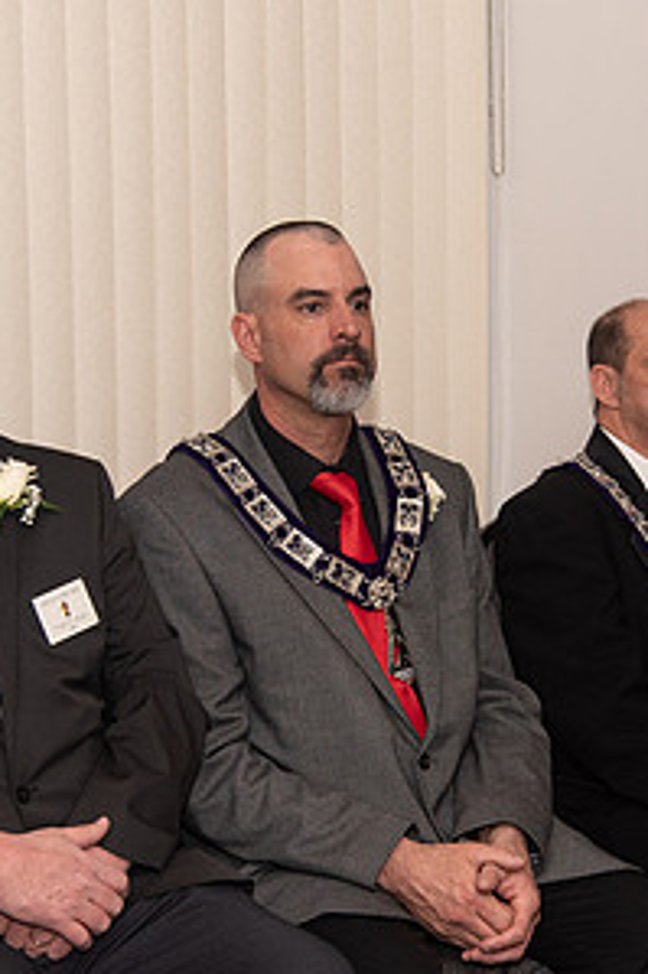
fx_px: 2622
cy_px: 494
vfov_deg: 21.0
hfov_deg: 14.0
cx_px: 469
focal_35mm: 97
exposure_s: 1/200
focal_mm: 50
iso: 800
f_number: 4
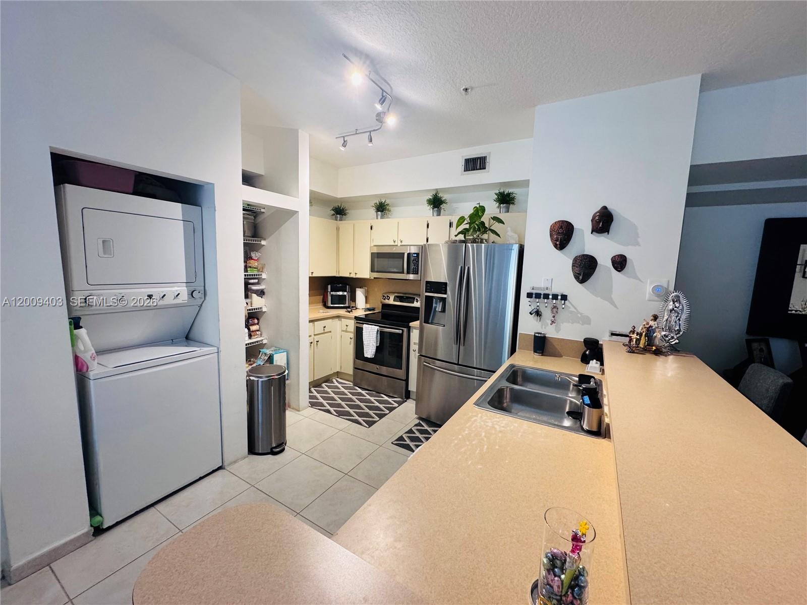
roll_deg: -2.2
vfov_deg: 85.7
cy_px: 302
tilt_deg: -7.1
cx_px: 404
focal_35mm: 14
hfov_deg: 102.1
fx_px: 326
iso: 250
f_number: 2.2
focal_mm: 2.22
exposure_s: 1/60
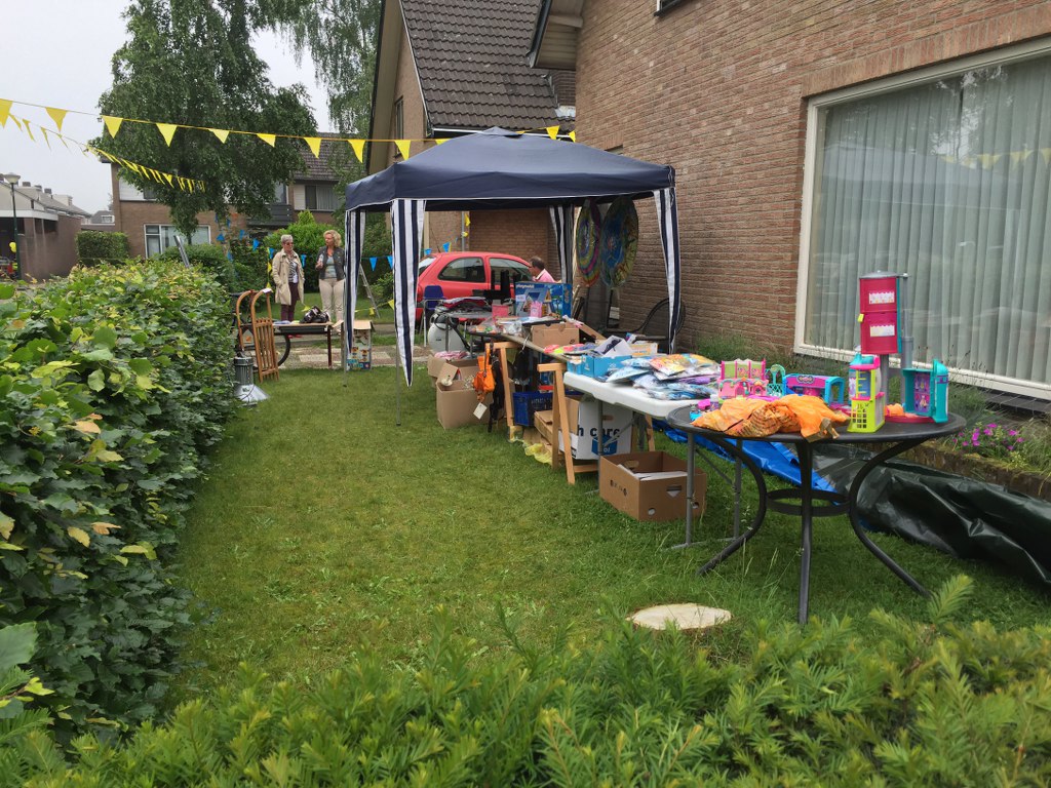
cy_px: 394
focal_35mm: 29
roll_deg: -0.8
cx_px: 526
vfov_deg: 48.2
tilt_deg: -9.1
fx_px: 880
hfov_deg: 61.7
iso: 32
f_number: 2.2
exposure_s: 1/425
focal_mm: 4.15
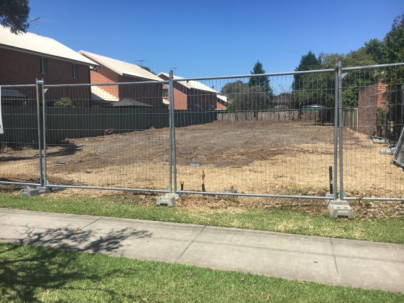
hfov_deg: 61.7
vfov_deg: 48.2
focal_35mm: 29
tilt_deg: -6.2
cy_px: 152
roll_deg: -0.1
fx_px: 338
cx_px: 202
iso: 25
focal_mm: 4.15
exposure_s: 1/1748
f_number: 2.2
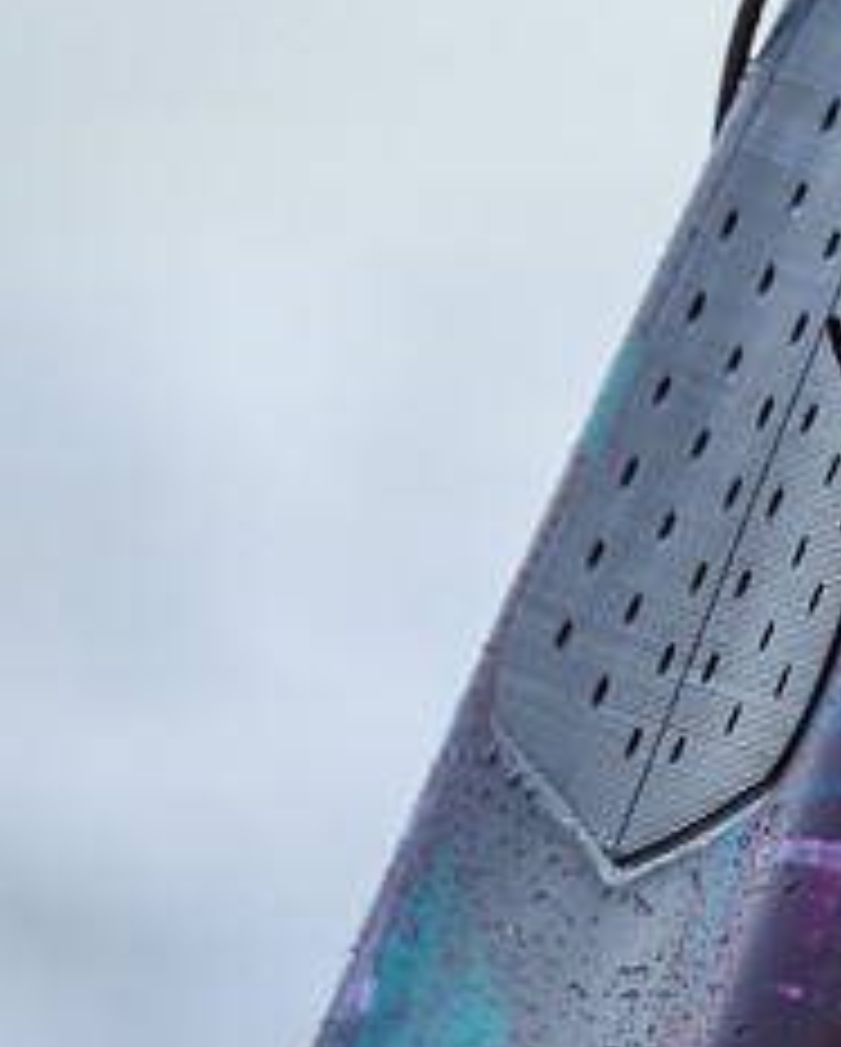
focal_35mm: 1866
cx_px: 1291
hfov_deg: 0.8
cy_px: 348
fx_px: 57943
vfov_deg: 1.0
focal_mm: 800
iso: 1250
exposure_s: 1/2000
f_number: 6.3
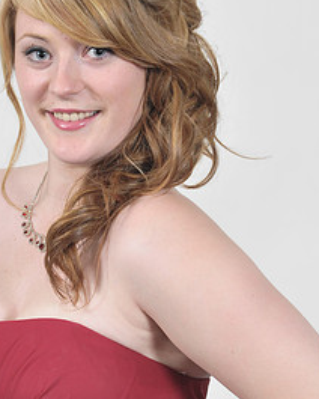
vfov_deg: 13.0
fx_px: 1747
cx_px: 123
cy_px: 259
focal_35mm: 148
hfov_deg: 10.4
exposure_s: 1/160
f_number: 7.1
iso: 1000
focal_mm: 72
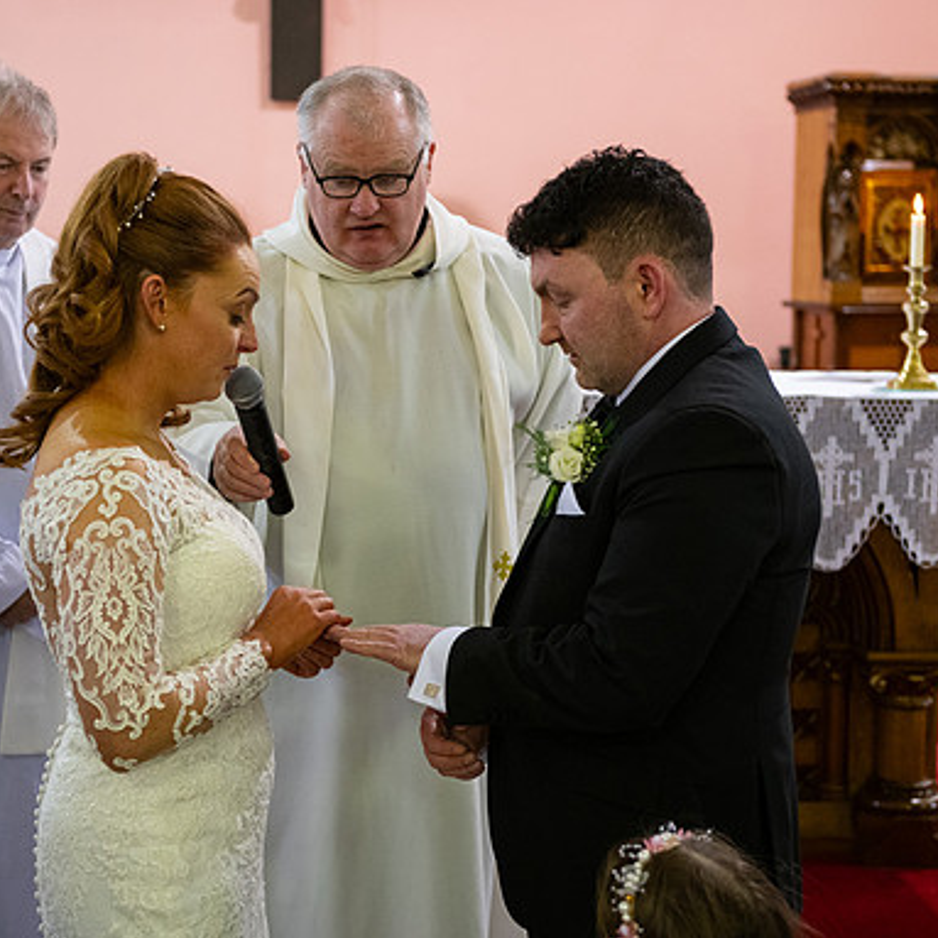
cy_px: 471
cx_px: 397
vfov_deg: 25.7
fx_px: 2054
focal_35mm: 67
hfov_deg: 25.7
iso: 1250
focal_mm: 52
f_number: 3.5
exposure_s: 1/160
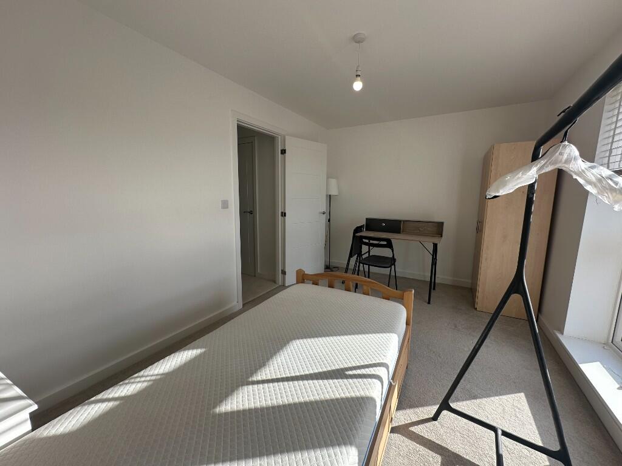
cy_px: 233
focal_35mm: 14
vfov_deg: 85.7
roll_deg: -0.3
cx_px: 311
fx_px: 252
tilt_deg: -8.8
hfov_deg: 102.1
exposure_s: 1/280
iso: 40
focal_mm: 2.22
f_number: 2.2
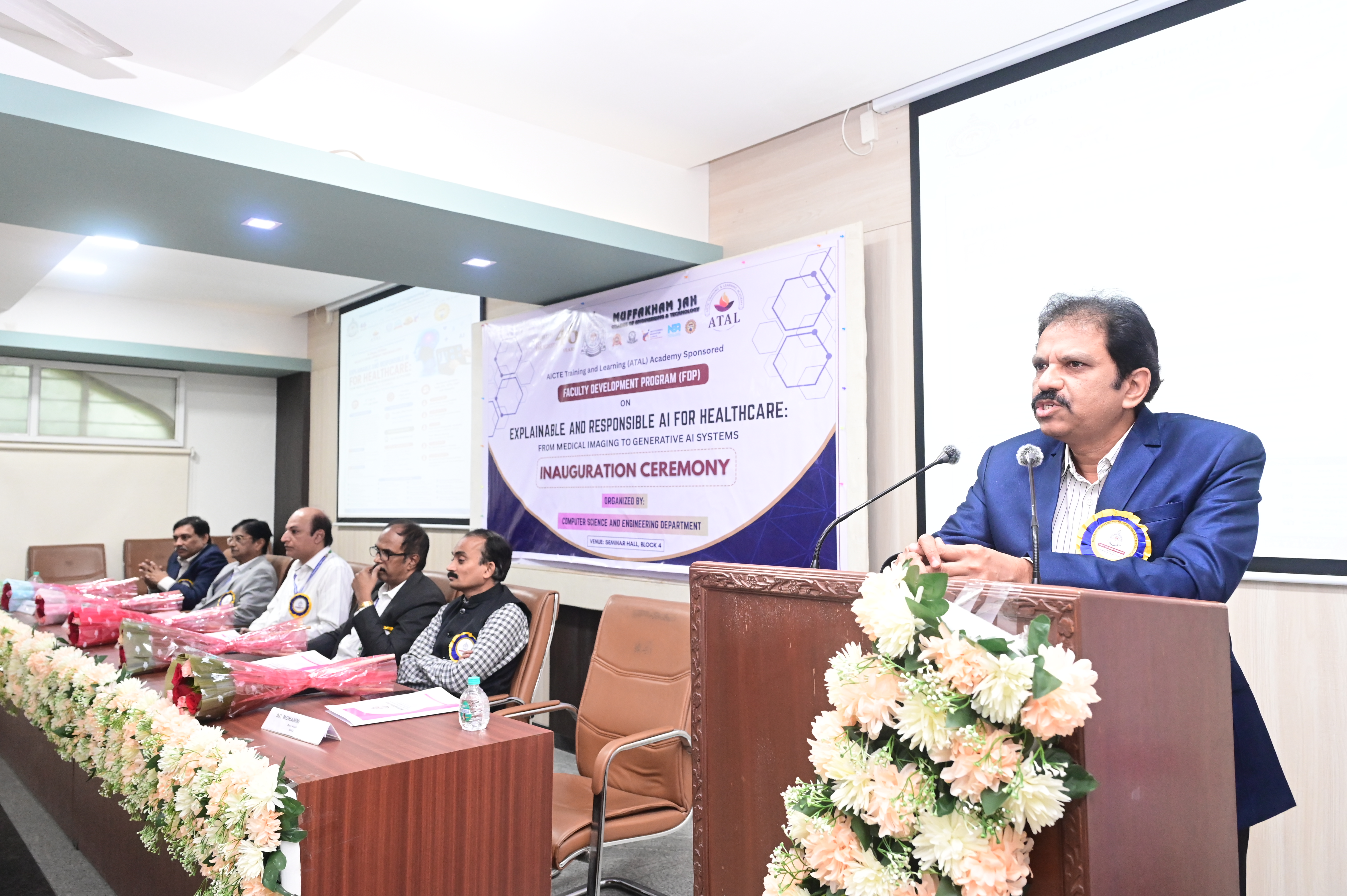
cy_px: 448
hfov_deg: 73.8
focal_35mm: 24
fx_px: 897
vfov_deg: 53.1
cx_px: 674
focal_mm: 24
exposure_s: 1/125
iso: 5000
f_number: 5.6
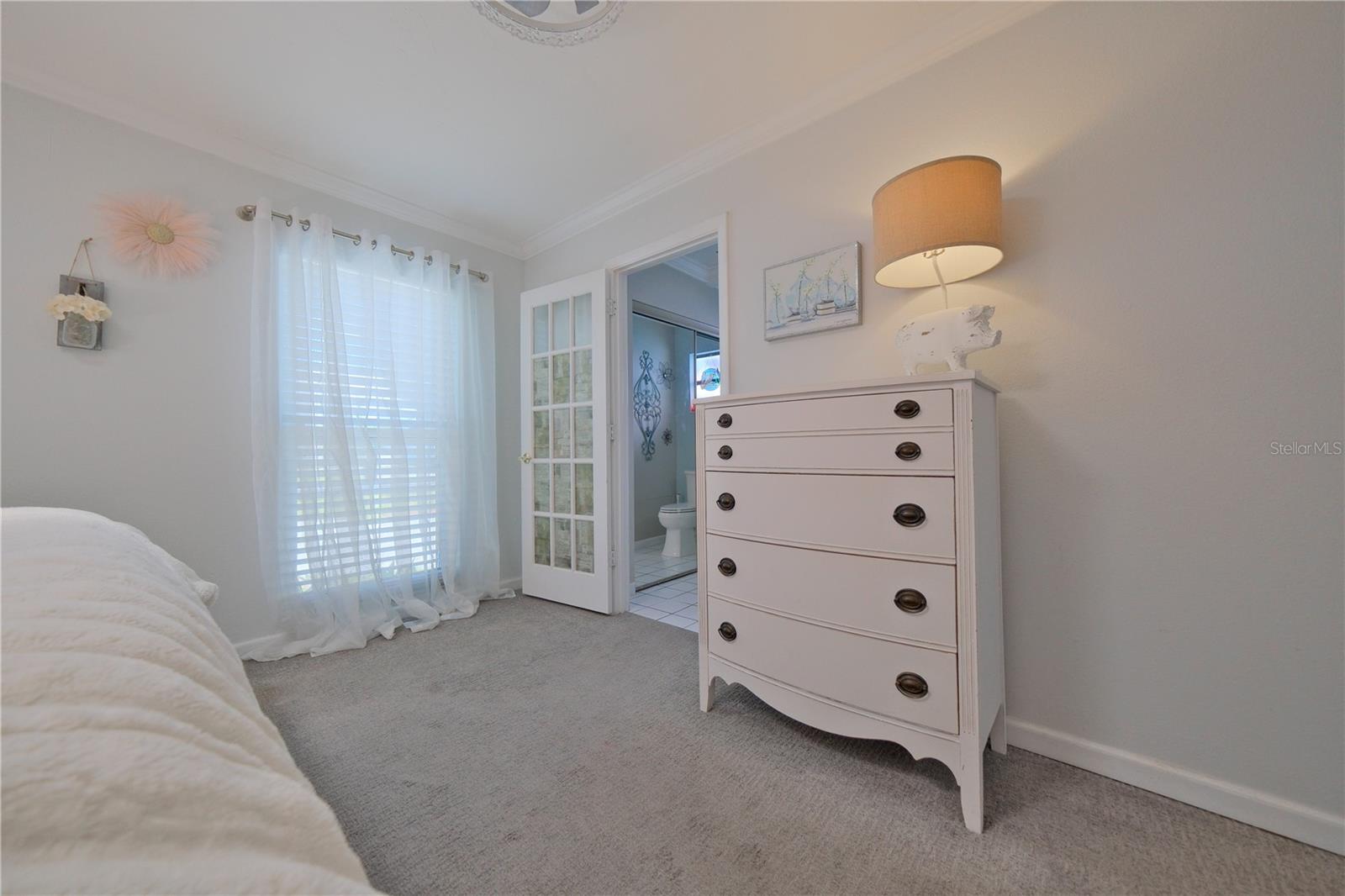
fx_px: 448
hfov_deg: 112.6
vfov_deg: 90.0
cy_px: 448
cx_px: 672
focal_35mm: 12
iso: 640
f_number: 4
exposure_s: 1/125
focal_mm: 8
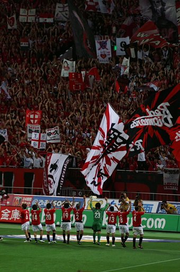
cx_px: 90
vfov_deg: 6.9
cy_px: 136
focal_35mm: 300
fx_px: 2256
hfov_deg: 4.6
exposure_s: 1/250
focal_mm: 200
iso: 1600
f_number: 5.6
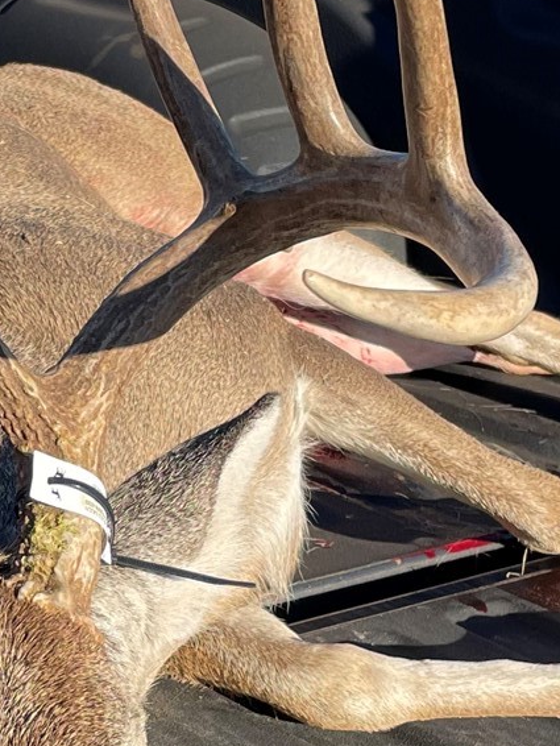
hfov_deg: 15.4
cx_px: -29
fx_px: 2026
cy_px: 634
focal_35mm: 94
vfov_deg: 20.5
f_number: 1.6
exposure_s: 1/1795
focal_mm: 4.2
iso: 32
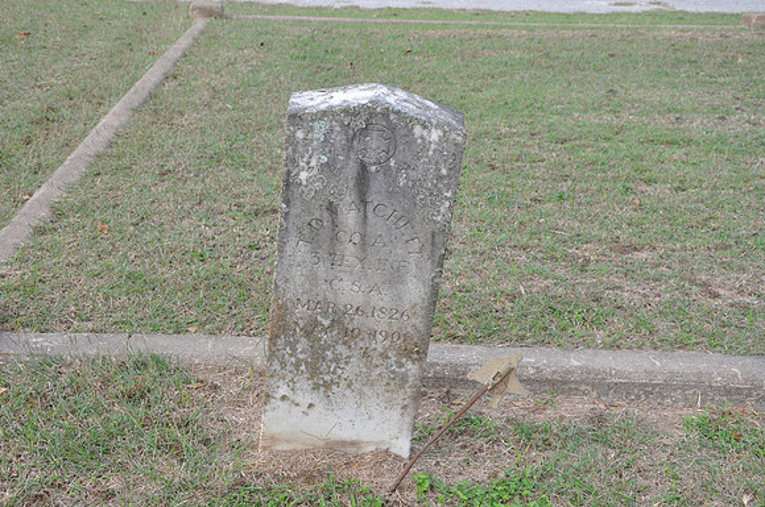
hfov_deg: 38.9
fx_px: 1082
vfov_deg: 26.4
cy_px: 254
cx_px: 382
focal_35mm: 51
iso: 200
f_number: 9
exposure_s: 1/80
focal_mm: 34
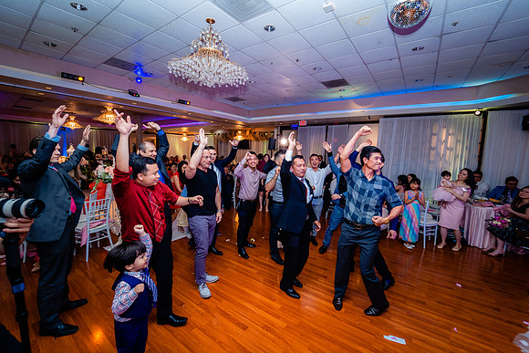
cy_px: 176
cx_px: 264
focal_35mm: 14
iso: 2000
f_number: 4.5
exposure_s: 1/200
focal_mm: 14
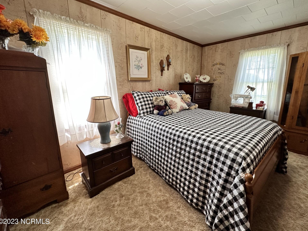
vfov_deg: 81.7
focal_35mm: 15
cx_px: 162
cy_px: 109
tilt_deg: -11.1
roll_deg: -0.4
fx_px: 133
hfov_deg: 98.1
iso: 160
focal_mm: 2.22
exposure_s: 1/60
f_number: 2.2
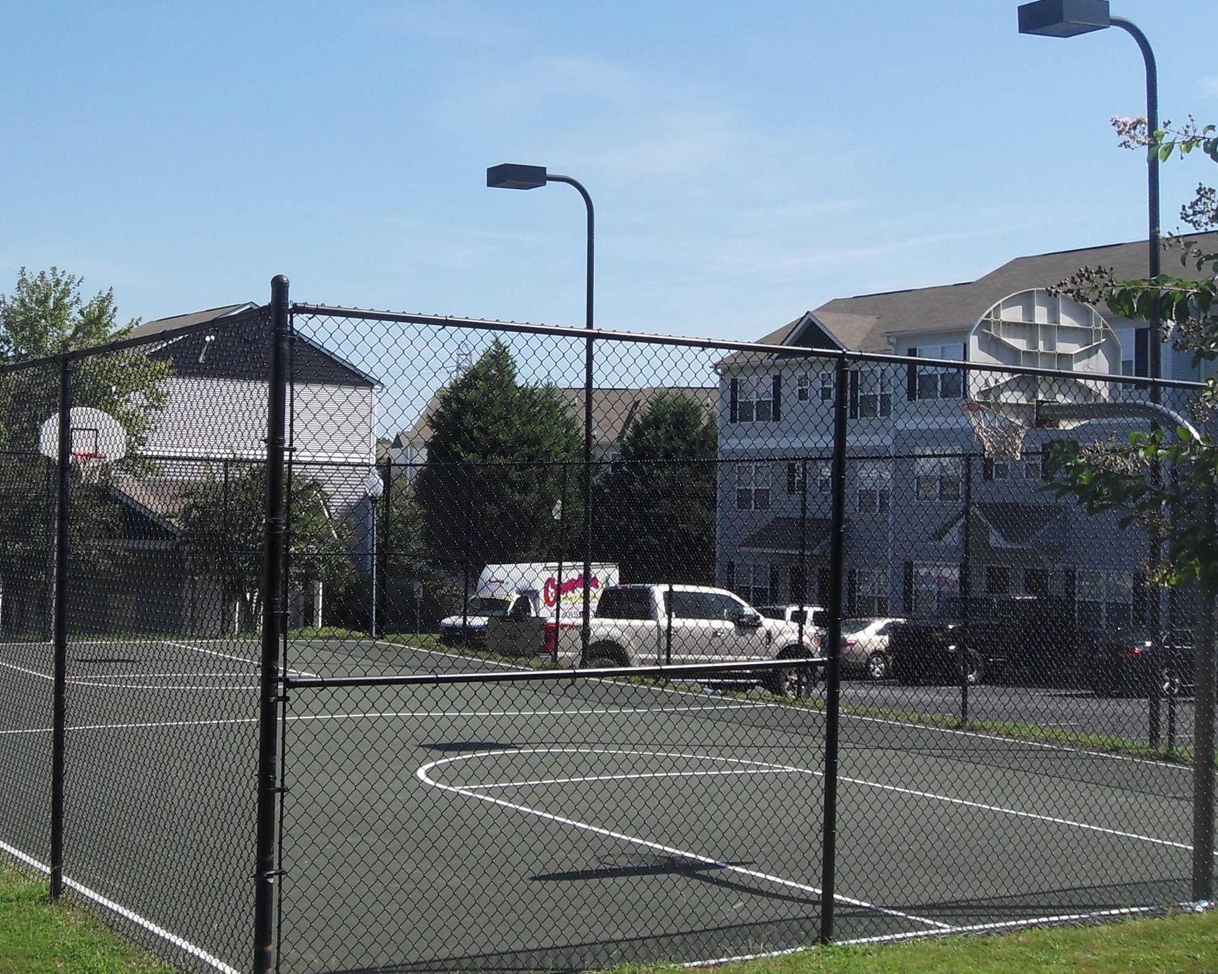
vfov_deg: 28.6
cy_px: 428
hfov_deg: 35.1
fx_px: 1911
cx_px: 448
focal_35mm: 53
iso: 80
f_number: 8.2
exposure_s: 1/250
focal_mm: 6.3
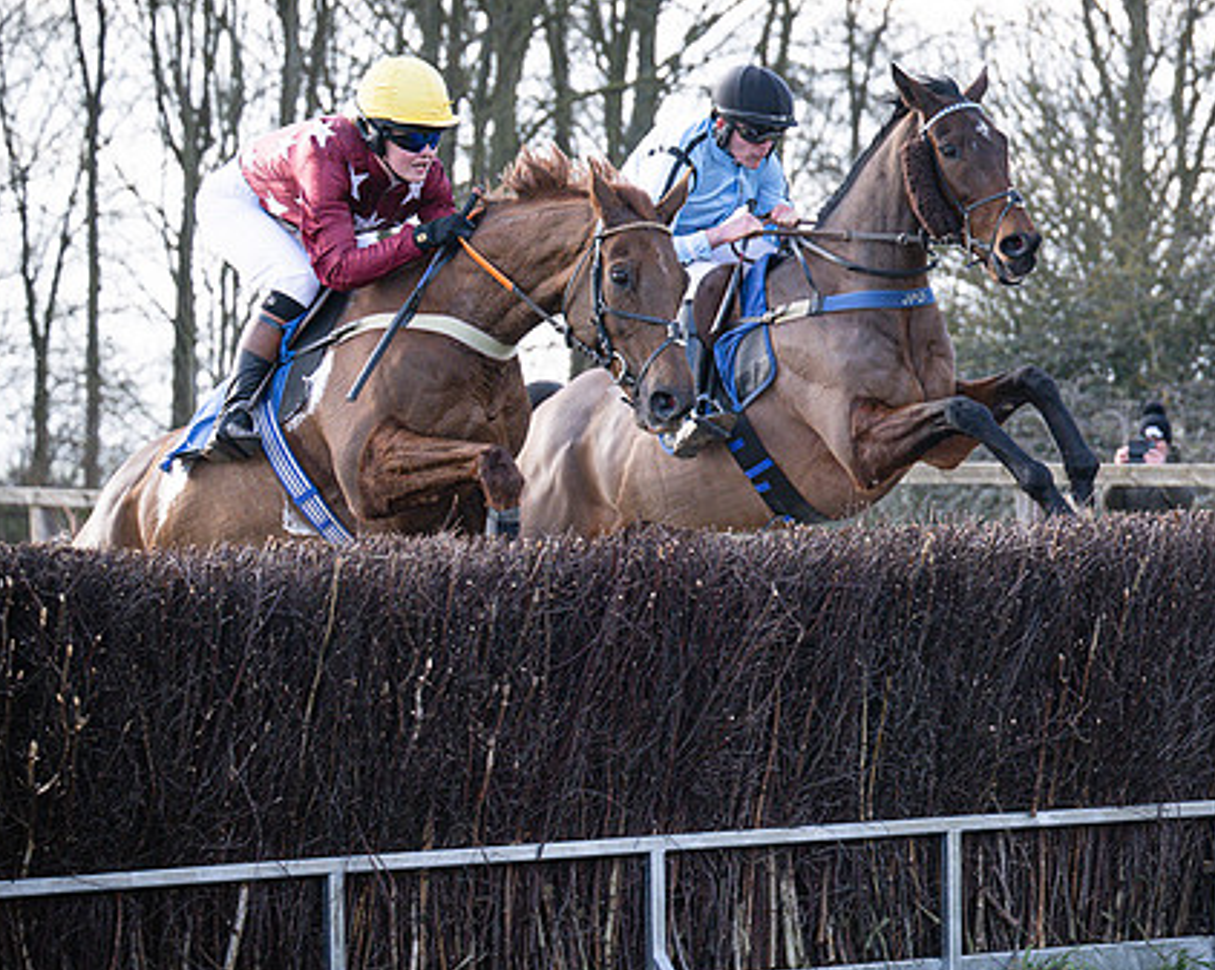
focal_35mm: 159
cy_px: 491
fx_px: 5714
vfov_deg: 9.7
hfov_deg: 12.1
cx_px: 836
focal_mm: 70
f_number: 3.2
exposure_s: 1/1600
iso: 400
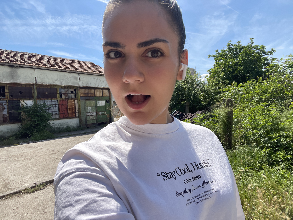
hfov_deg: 73.9
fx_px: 195
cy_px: 110
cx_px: 146
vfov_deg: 58.9
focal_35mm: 23
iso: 25
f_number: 2.2
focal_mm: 2.71
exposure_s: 1/419
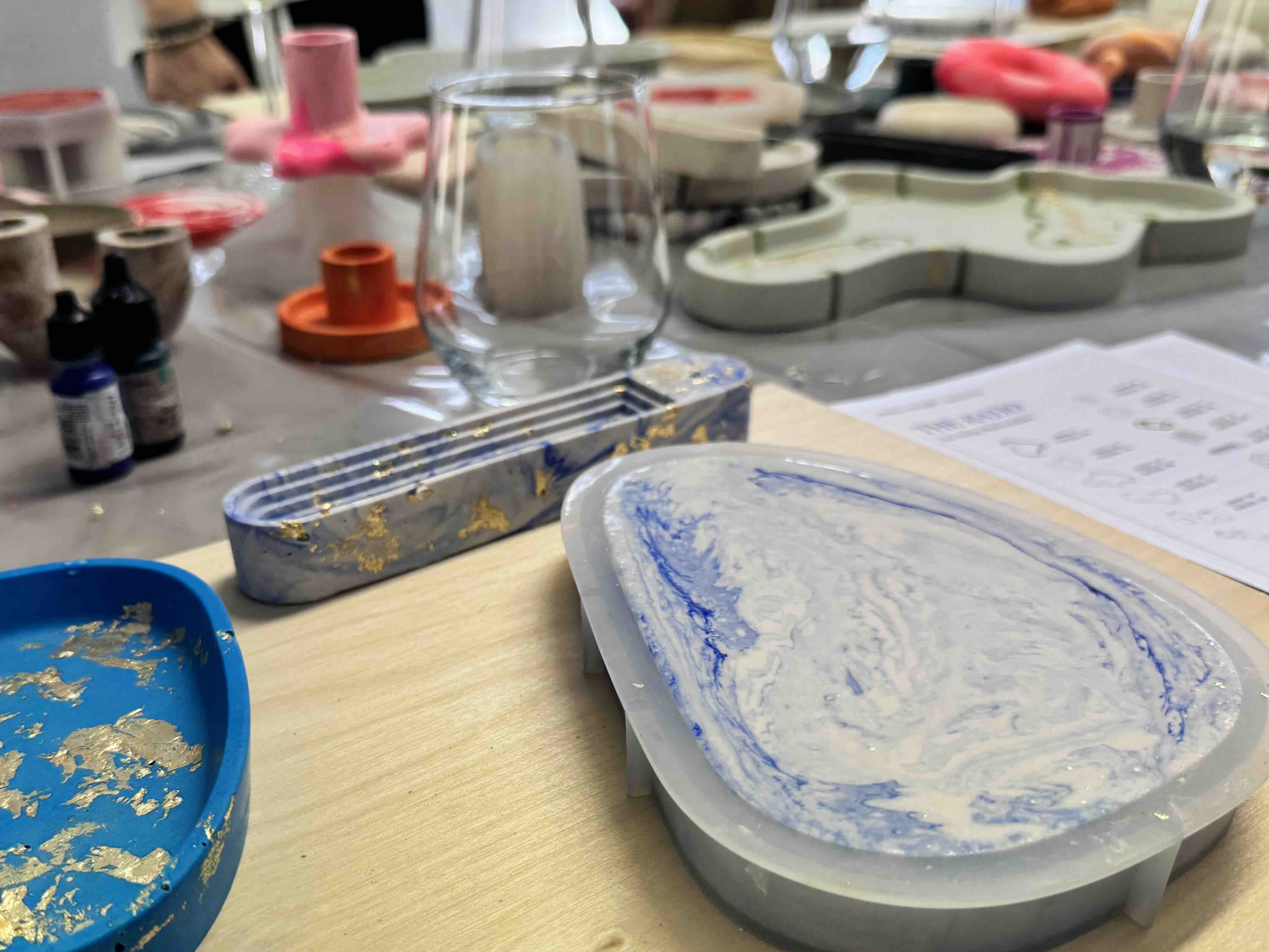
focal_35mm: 32
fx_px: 1173
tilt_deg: -30.8
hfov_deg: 56.6
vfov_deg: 43.9
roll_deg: +1.1
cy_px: 575
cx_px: 541
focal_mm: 6.76
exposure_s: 1/100
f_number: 1.78
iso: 50
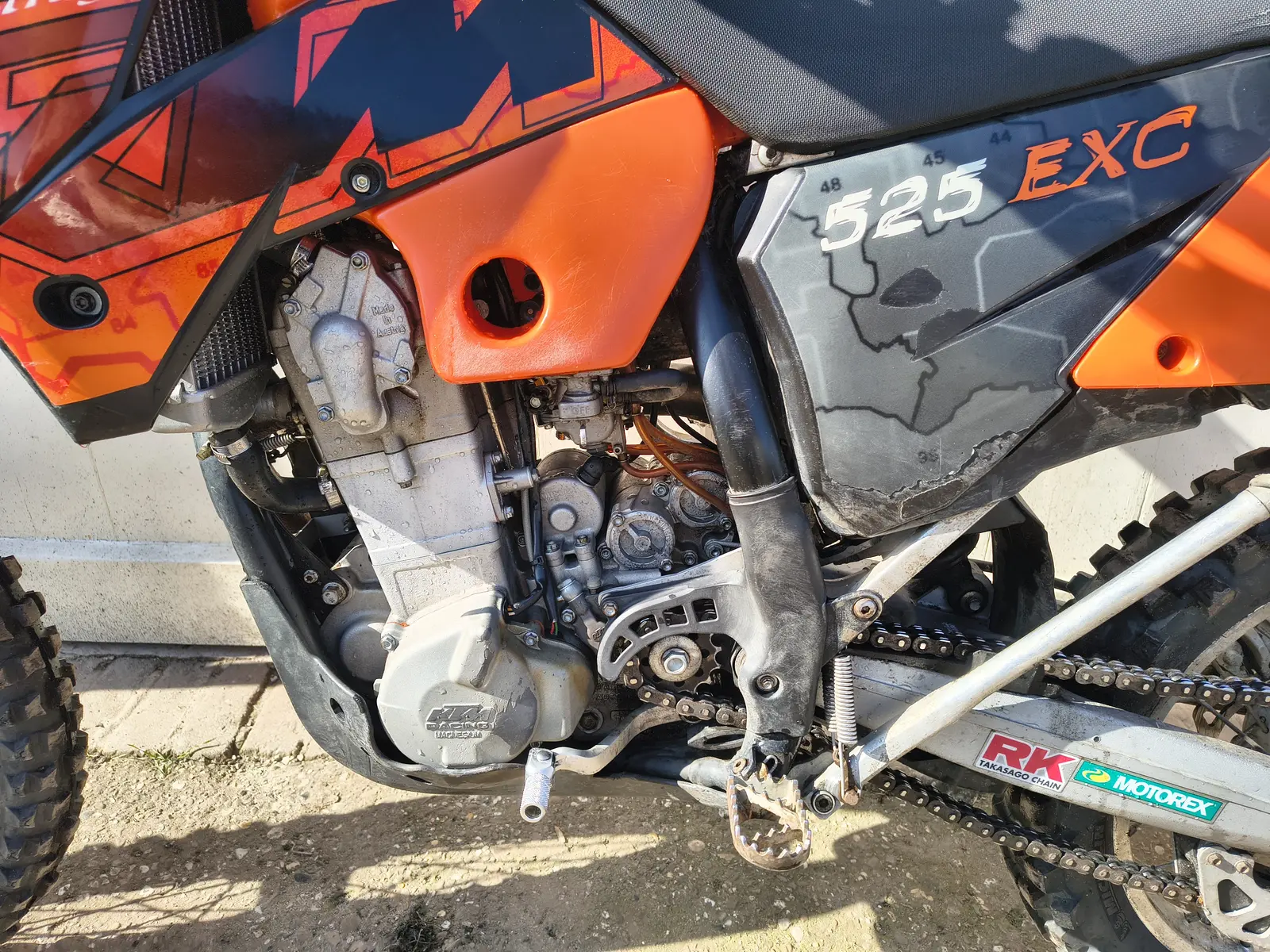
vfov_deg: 56.8
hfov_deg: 71.6
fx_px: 881
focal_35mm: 24
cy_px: 476
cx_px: 635
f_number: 1.8
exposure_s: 1/985
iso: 100
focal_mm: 5.56
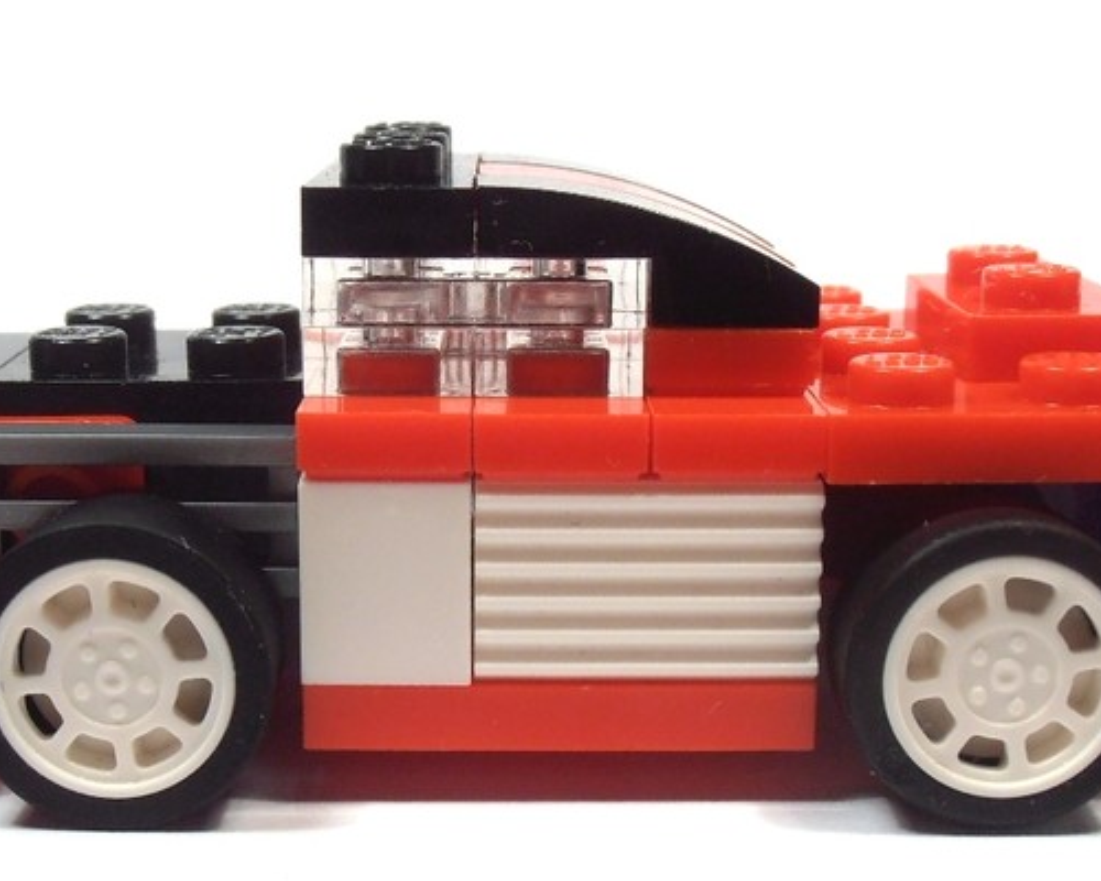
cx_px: 487
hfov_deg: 29.1
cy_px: 523
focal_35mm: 65
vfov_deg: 23.5
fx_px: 2118
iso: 80
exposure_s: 1/60
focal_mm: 6.61
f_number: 3.9
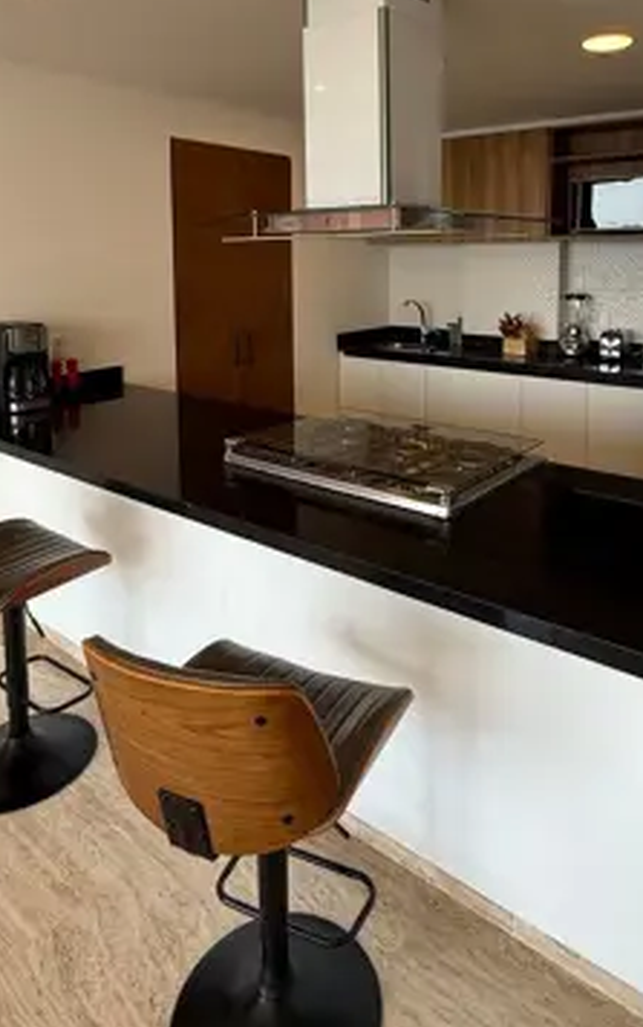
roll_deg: -0.6
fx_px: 700
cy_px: 323
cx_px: 386
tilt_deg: -4.8
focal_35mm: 25
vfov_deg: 69.9
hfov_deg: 49.0
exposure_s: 1/134
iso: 50
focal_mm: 2.22
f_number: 2.2
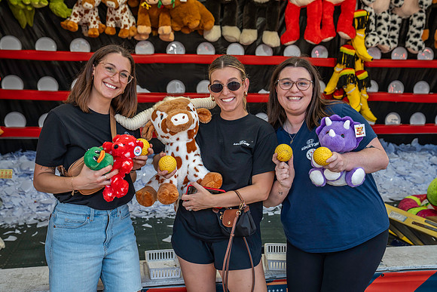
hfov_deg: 47.4
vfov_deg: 32.6
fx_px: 498
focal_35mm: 41
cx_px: 218
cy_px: 146
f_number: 4.5
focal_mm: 41
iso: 500
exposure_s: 1/200
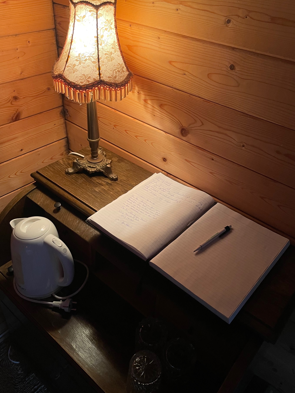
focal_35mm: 29
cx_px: 142
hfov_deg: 48.2
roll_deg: -3.0
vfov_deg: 61.6
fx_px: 330
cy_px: 190
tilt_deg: -36.4
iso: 125
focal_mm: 4.2
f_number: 1.6
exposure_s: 1/50
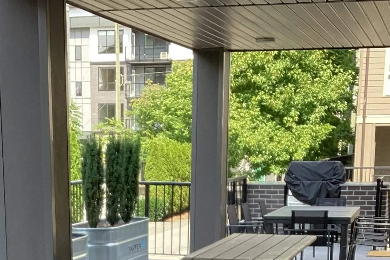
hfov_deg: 23.9
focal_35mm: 85
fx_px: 921
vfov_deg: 15.2
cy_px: 354
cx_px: 147
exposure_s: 1/120
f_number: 2.4
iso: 25
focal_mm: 3.3
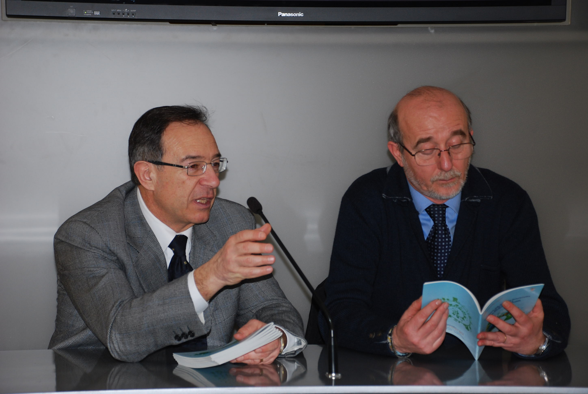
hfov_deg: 20.6
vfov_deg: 13.9
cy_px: 197
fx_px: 1620
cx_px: 294
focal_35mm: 99
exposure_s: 1/60
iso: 250
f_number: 5.3
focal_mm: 66
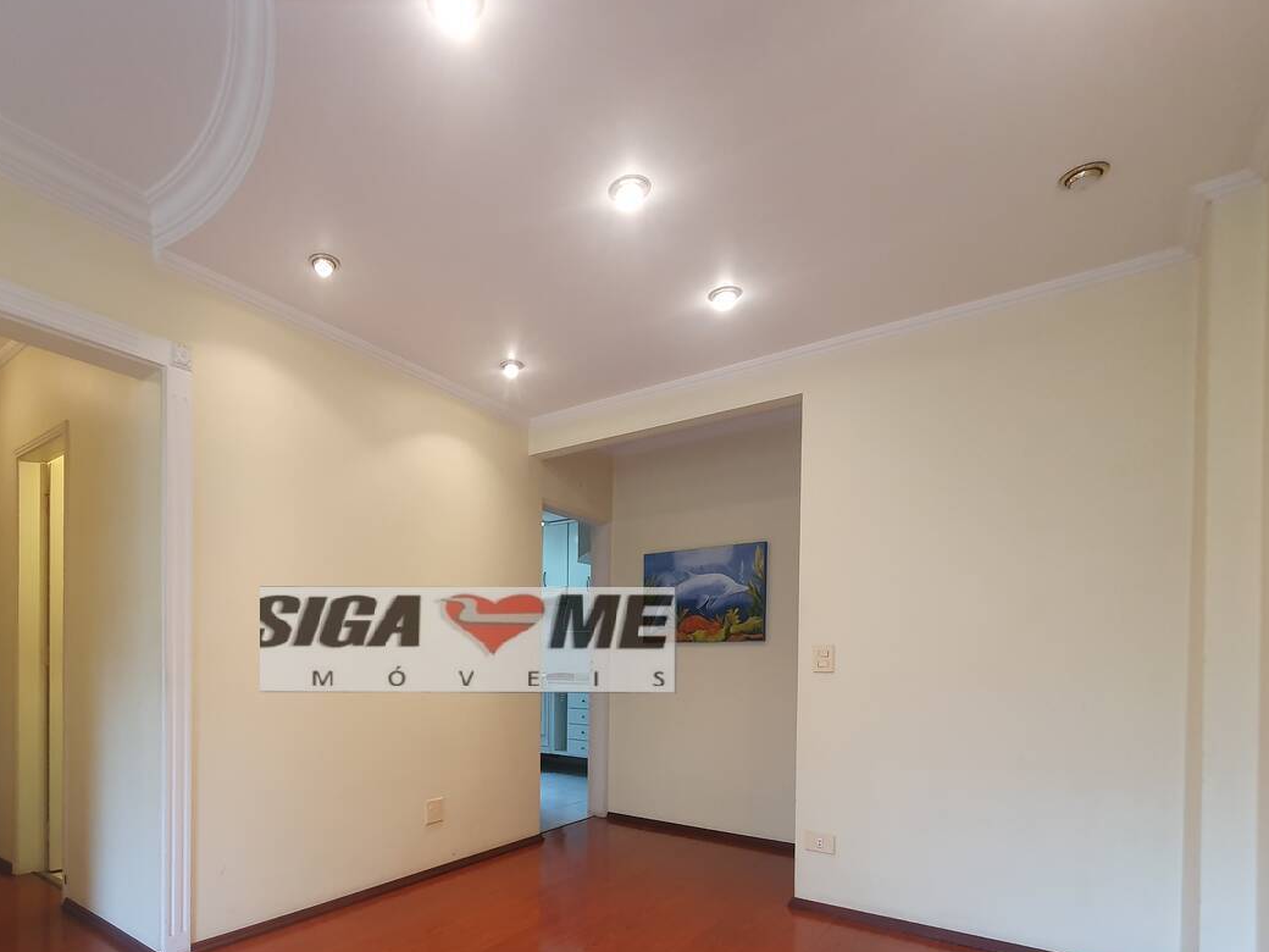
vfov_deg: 69.2
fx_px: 660
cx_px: 480
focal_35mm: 18
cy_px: 648
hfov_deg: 86.1
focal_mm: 1.8
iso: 200
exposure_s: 1/60
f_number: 2.2
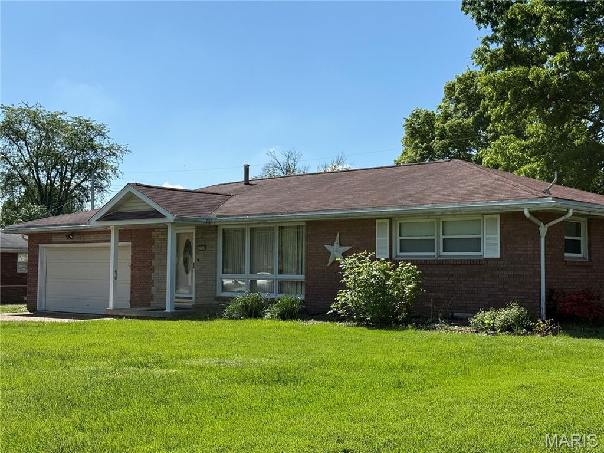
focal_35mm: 48
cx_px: 302
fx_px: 838
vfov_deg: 30.3
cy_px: 226
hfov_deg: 39.7
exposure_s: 1/7874
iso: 80
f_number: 1.78
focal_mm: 6.76
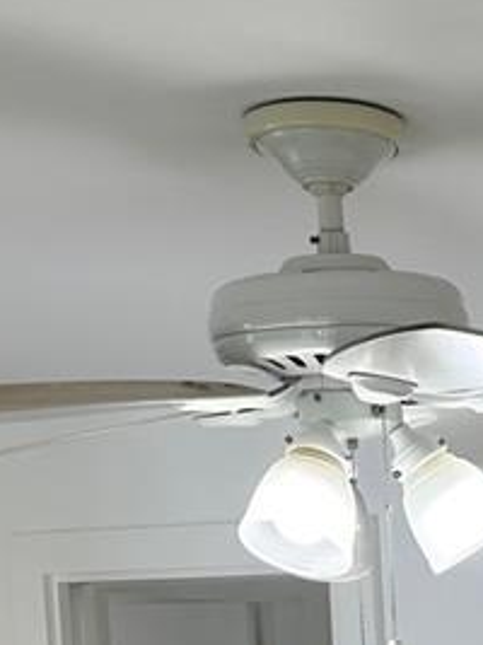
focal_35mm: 108
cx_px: 790
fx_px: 2011
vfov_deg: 16.7
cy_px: 930
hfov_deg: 12.8
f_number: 1.78
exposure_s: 1/165
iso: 80
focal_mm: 6.86
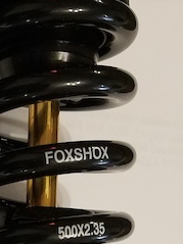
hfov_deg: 16.3
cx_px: -39
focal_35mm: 87
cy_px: 302
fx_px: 614
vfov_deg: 20.8
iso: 200
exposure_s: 1/15
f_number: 1.7
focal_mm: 4.2
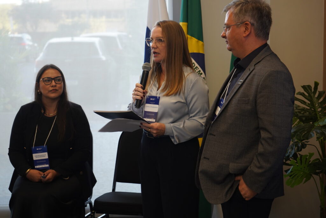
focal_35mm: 70
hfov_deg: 28.8
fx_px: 634
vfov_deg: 19.5
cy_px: 109
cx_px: 163
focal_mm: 70
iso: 1600
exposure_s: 1/30
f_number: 5.6
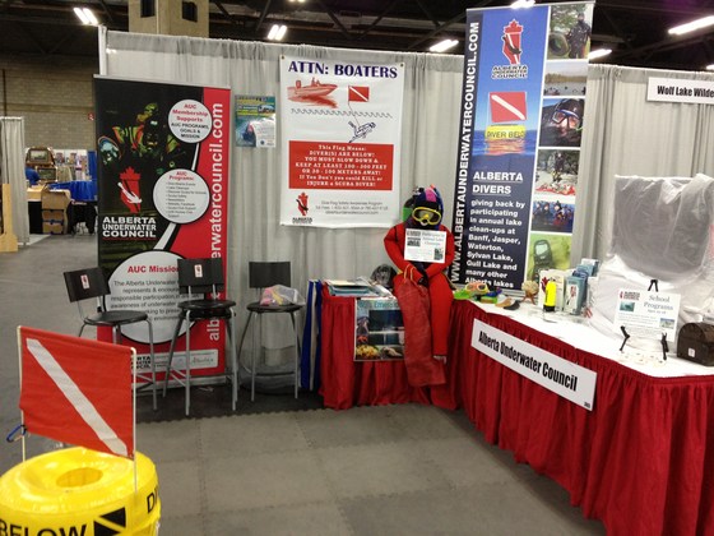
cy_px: 268
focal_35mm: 35
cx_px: 357
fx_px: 722
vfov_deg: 40.7
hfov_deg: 52.6
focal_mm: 4.28
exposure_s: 1/20
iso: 160
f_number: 2.4
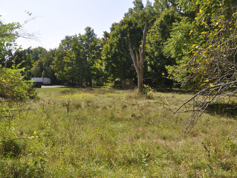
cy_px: 88
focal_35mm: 30
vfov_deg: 46.8
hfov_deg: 59.7
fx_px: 205
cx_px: 102
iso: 200
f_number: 11
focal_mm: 18
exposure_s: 1/200
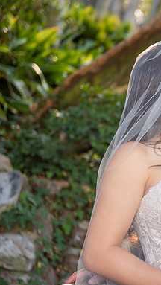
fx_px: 841
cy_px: 142
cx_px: 212
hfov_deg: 10.7
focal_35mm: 111
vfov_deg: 19.3
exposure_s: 1/160
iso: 200
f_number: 3.5
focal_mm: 70
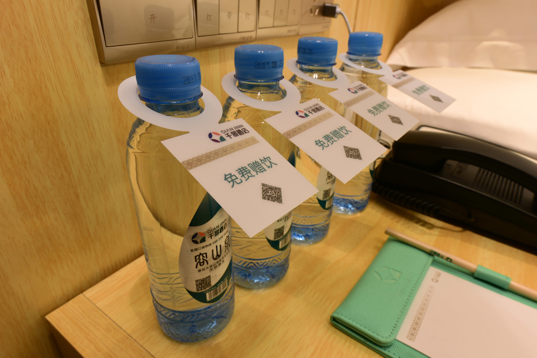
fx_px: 358
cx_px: 268
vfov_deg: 53.2
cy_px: 179
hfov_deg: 73.7
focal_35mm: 24
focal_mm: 24
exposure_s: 13
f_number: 14
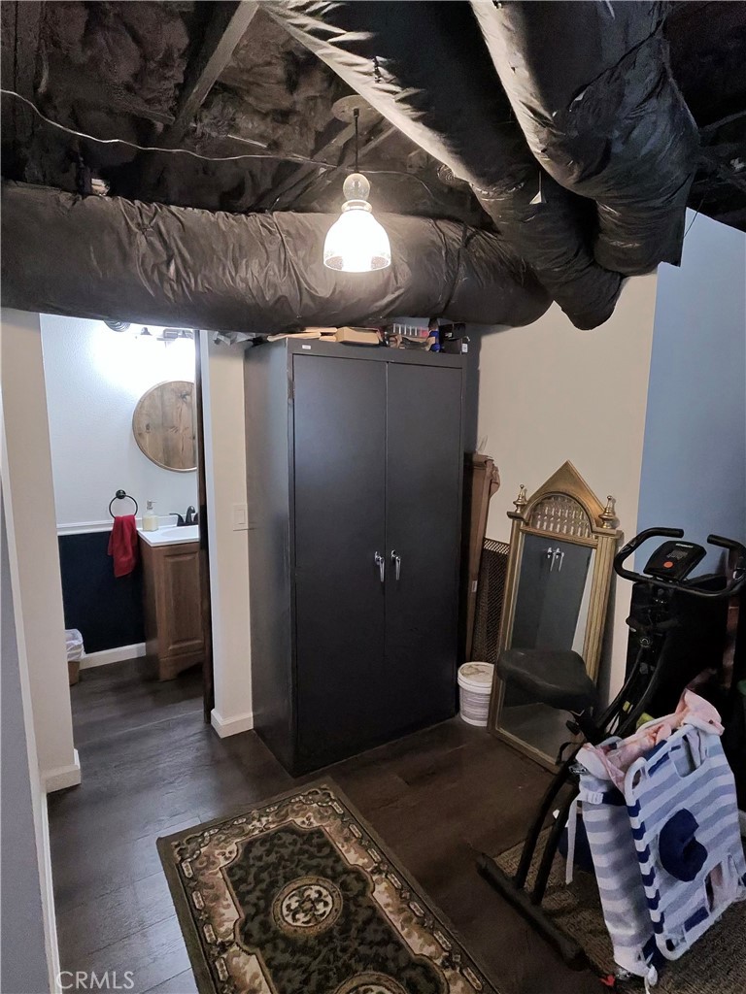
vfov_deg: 106.2
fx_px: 374
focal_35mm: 13
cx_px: 373
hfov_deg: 89.9
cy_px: 497
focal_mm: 2.24
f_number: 2.2
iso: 511
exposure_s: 1/40
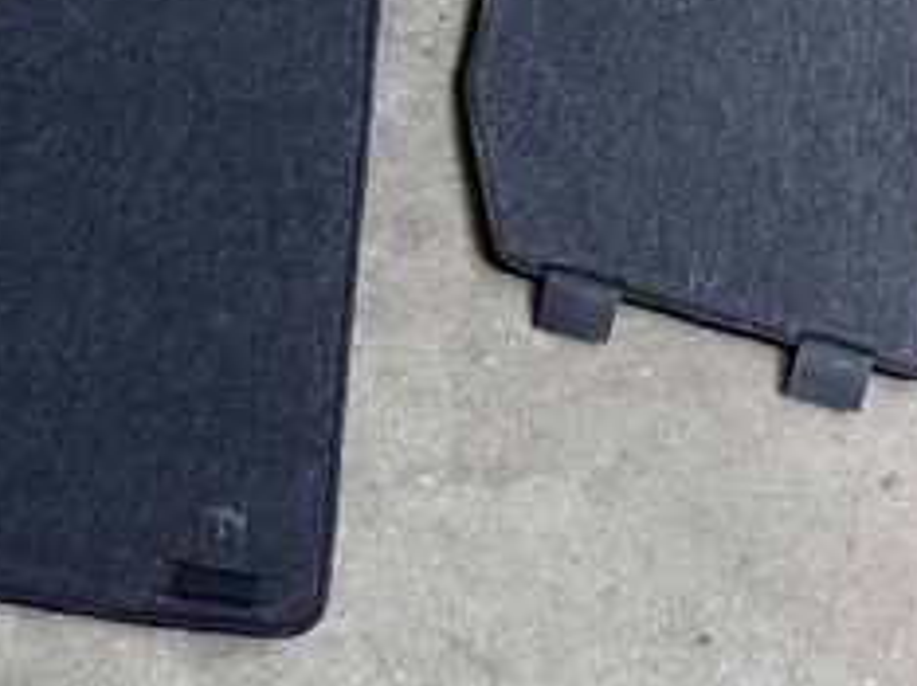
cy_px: 98
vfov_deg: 18.8
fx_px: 2038
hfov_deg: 24.3
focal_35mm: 77
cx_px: 893
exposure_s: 1/80
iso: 200
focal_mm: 5.4
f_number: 2.3
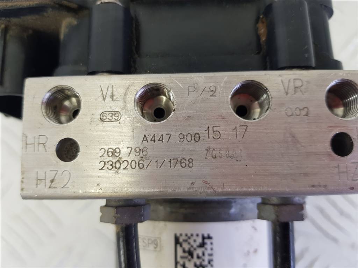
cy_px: 134
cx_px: 179
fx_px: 269
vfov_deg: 53.1
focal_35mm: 26
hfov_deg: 67.3
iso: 64
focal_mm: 4.2
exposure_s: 1/100
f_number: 1.7
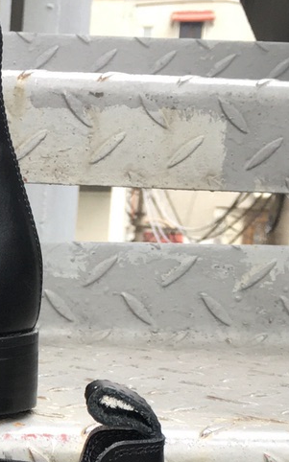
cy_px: 528
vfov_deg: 19.4
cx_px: -206
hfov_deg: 11.9
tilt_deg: -12.8
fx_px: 1286
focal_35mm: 102
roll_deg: -1.3
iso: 40
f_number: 2.2
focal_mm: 4.15
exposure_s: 1/100
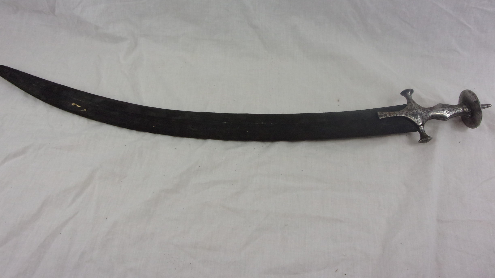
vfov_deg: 36.6
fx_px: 420
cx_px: 237
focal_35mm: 32
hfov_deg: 61.0
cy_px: 114
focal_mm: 5.1
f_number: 3.9
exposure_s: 1/125
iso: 248
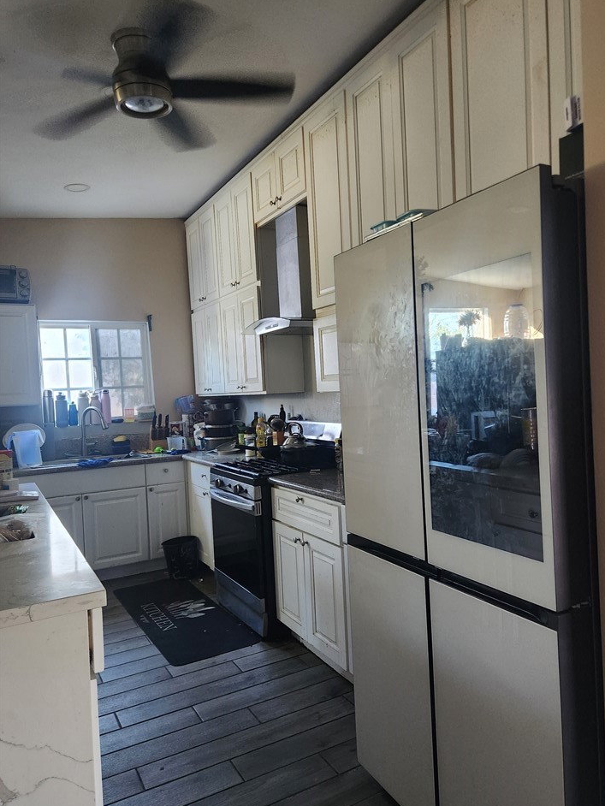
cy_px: 407
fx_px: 582
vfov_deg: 69.4
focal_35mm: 25
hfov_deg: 54.8
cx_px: 328
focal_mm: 5.4
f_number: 1.8
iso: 640
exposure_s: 1/60
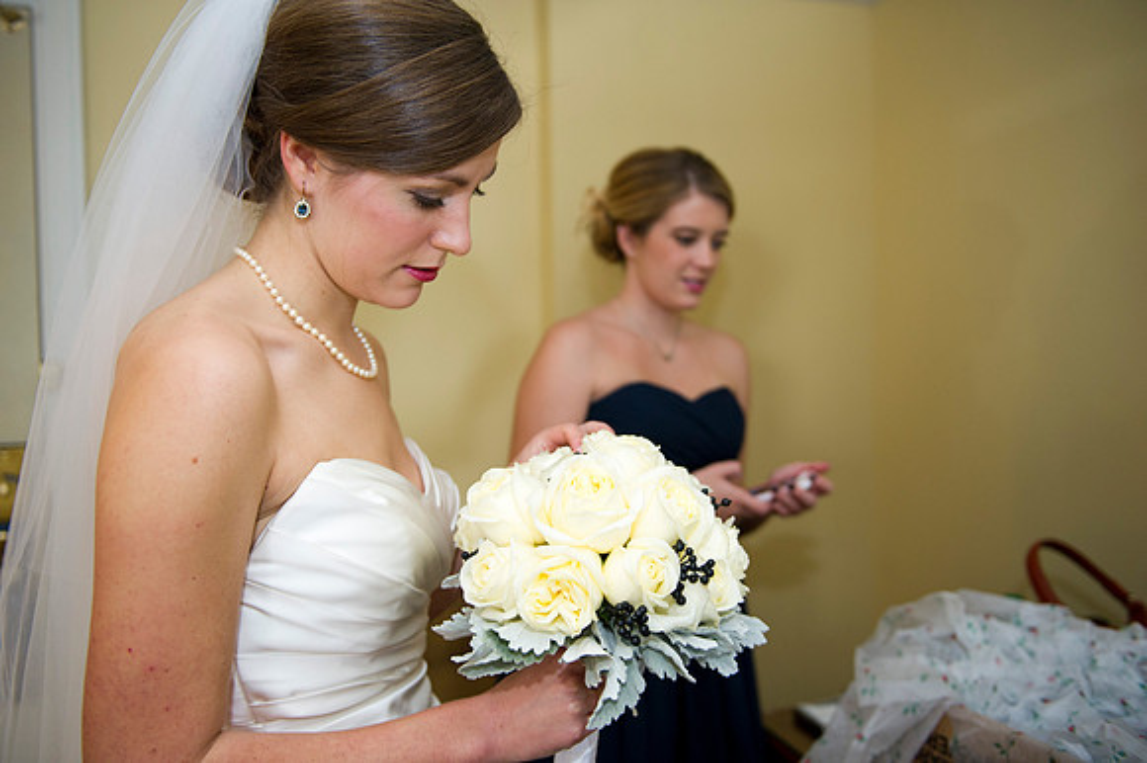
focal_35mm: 31
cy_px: 382
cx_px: 574
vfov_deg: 42.3
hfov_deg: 60.3
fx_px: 987
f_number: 2.8
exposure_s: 1/125
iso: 640
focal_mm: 31
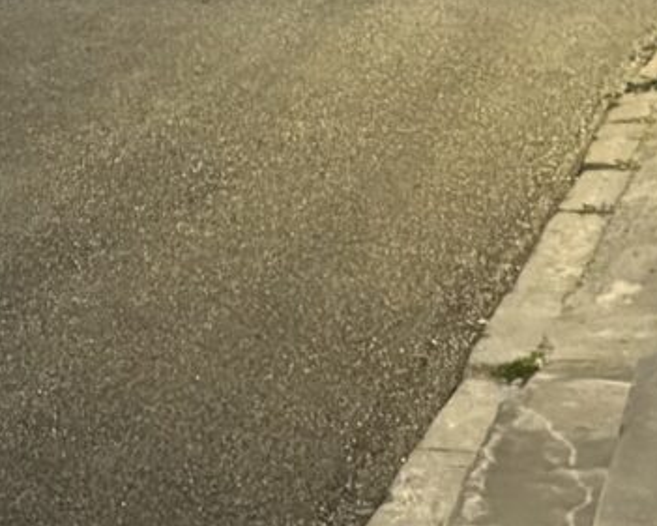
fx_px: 3598
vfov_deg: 7.7
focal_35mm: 185
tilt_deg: +0.6
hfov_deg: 9.9
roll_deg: -0.7
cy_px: -786
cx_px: -545
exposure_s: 1/30
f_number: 1.6
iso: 1000
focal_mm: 5.96
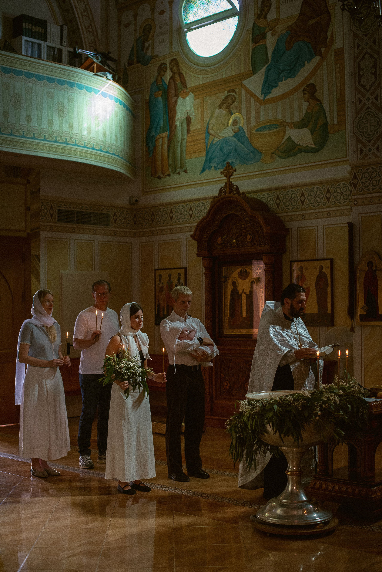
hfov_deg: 27.0
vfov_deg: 39.6
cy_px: 286
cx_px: 191
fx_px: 795
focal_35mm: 50
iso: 640
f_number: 2.8
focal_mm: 50
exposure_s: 1/320
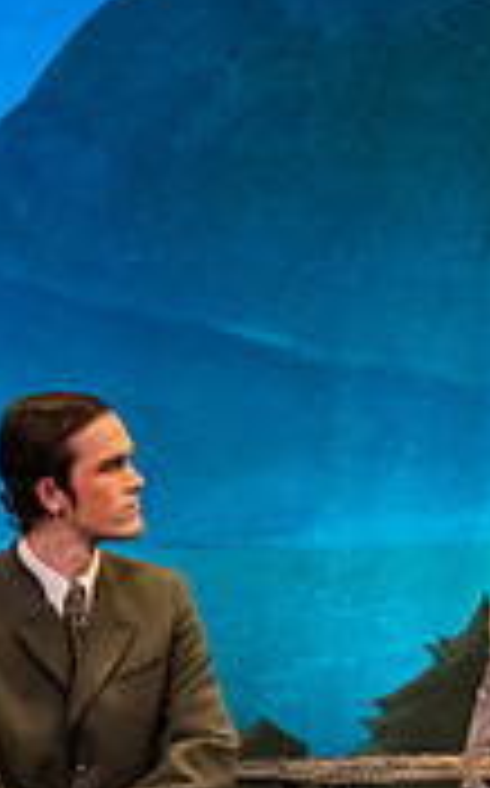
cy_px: 484
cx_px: 827
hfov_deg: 2.9
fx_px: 9789
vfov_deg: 4.6
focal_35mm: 457
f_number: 3.2
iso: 4000
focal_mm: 135
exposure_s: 1/320
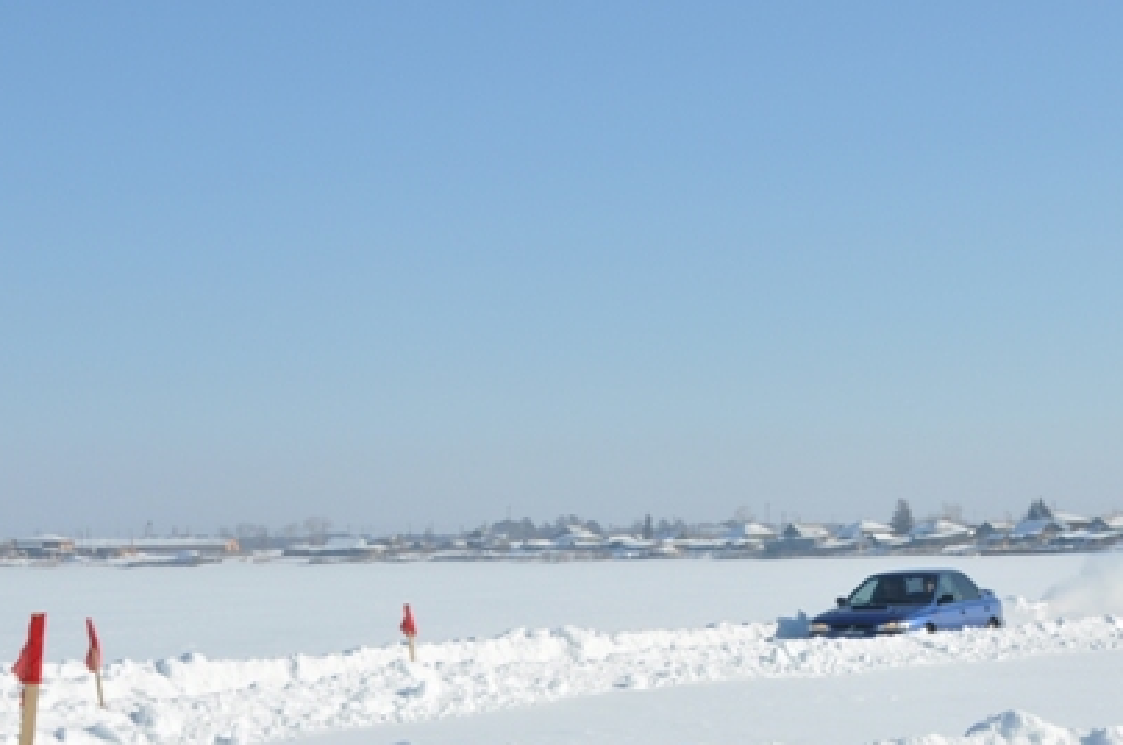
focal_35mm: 95
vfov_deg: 14.2
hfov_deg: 21.2
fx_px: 2959
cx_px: 892
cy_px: 632
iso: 200
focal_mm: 32
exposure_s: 1/500
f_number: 11
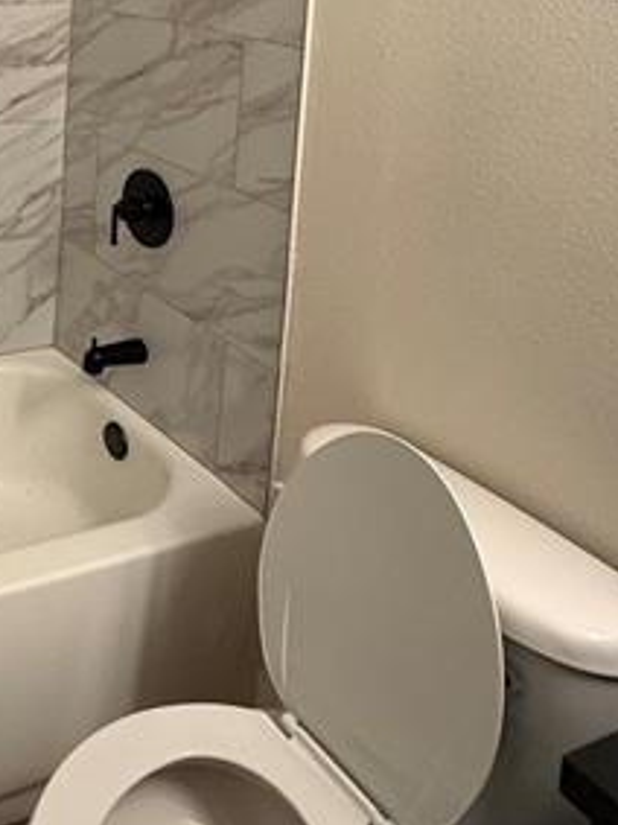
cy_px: -6
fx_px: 905
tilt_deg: -4.5
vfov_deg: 42.2
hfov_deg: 31.8
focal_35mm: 38
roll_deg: -2.4
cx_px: -114
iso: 400
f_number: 2.2
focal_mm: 2.22
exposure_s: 1/60
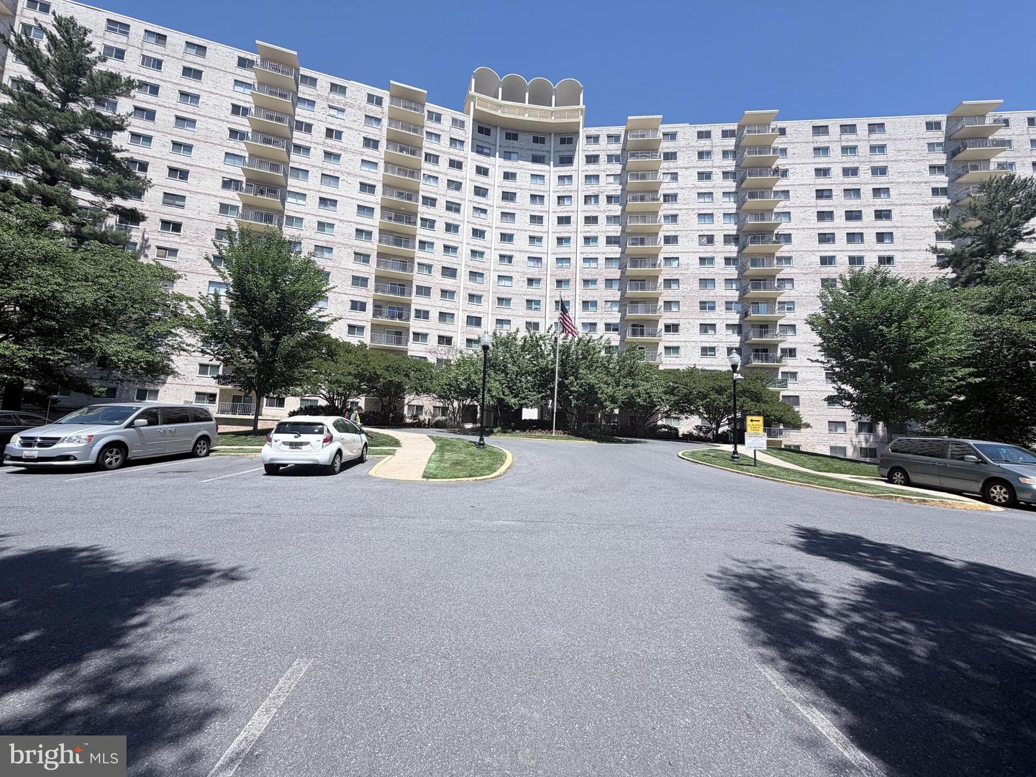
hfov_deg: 102.1
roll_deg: -0.8
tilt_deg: +7.0
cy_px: 388
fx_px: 419
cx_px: 518
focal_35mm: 14
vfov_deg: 85.7
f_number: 2.2
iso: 20
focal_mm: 2.22
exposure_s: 1/970
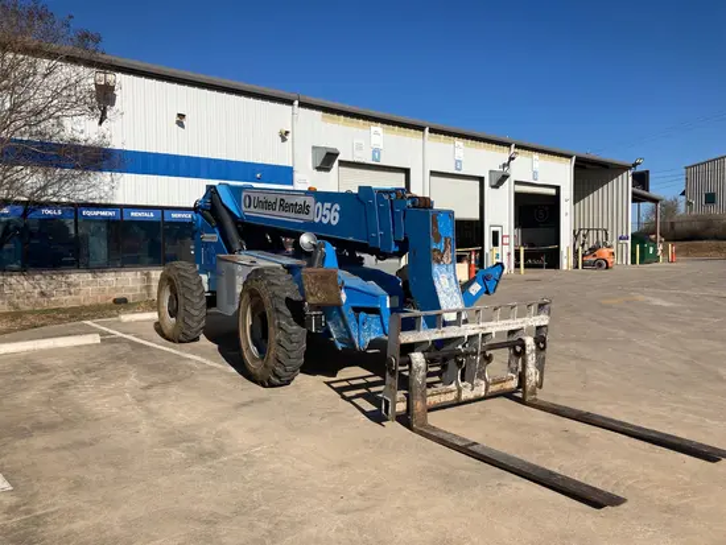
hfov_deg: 63.4
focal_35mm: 28
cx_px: 363
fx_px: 587
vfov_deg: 49.8
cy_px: 272
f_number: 1.8
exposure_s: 1/3472
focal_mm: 3.99
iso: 25
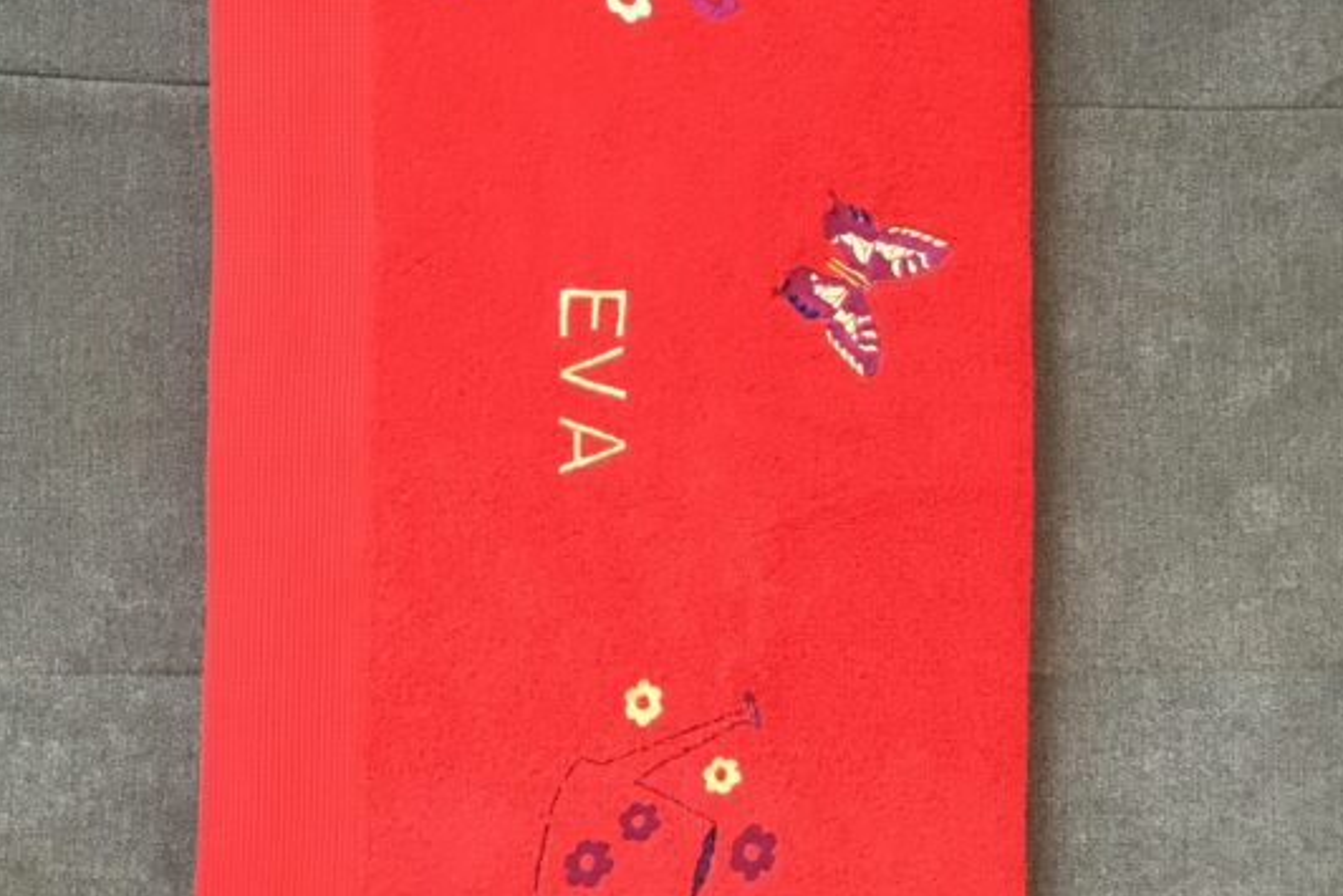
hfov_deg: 55.7
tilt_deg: -83.3
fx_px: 1269
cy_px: 379
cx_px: 624
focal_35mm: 34
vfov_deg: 38.8
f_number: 2.2
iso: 320
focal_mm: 4.15
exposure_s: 1/17
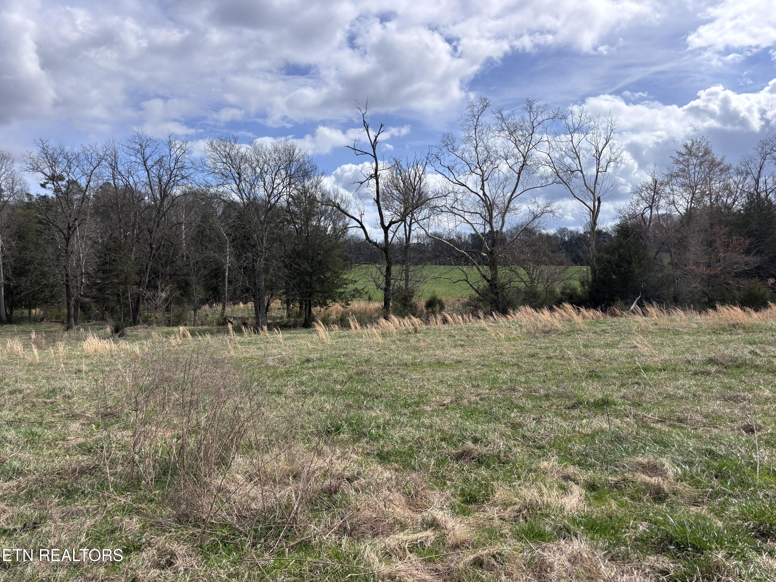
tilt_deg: +0.8
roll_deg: +1.7
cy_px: 291
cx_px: 388
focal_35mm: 26
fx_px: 583
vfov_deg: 53.1
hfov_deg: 67.3
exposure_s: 1/4630
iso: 50
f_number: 1.6
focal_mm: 5.96
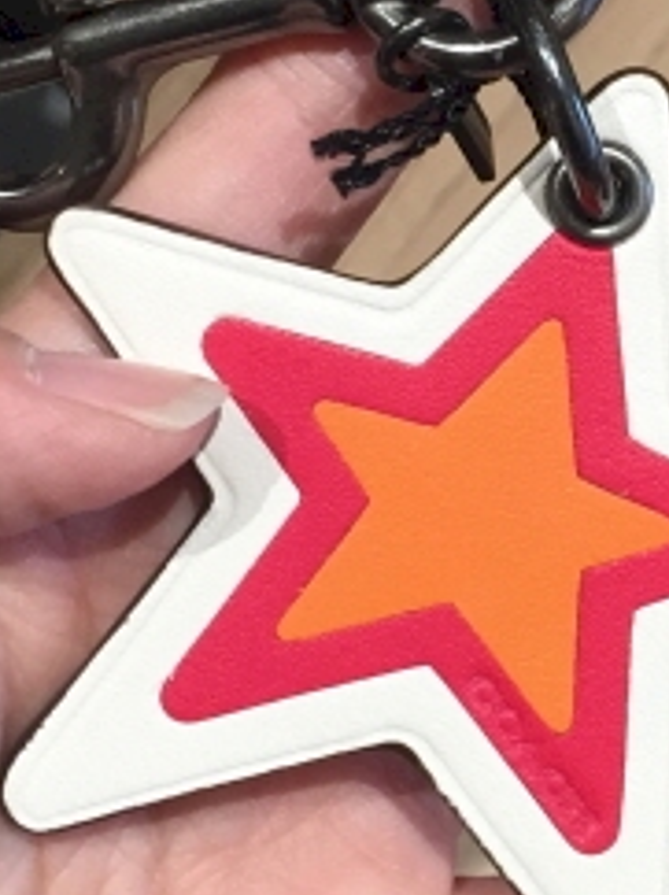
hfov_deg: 15.0
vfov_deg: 20.4
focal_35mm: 96
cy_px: 337
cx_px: 721
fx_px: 2478
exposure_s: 1/30
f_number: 2.2
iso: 32
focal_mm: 4.15
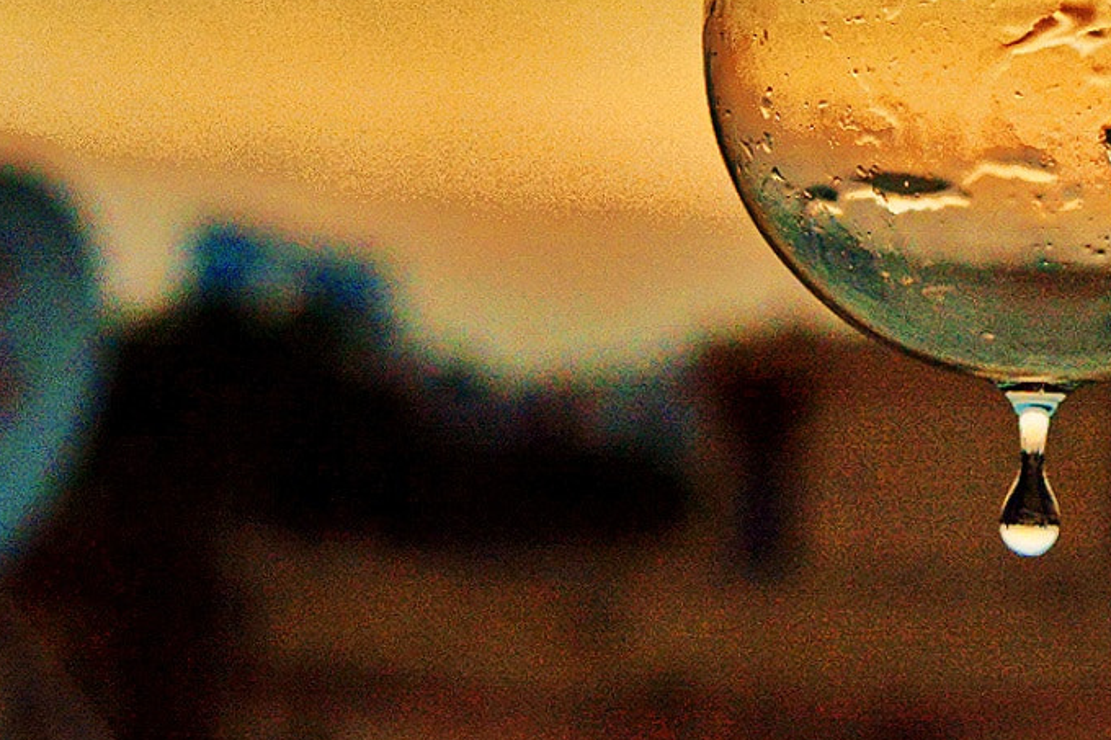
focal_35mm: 120
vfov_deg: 11.4
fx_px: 3702
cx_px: 1077
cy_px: 197
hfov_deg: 16.7
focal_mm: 34
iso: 1000
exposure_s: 1/800
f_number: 5.6
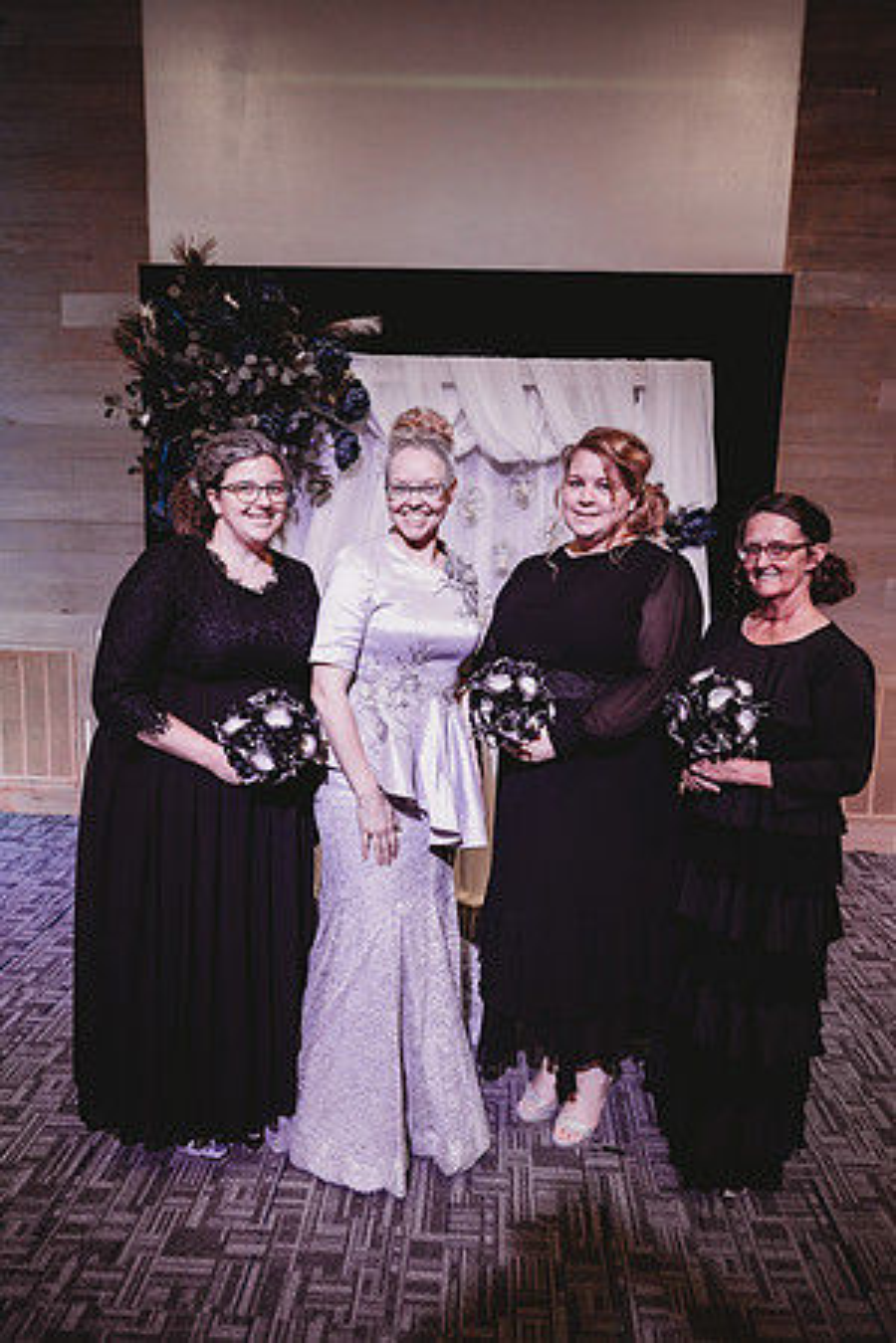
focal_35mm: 24
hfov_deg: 53.1
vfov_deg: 73.7
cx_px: 448
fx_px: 896
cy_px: 672
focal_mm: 24
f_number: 2.2
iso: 400
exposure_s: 1/125
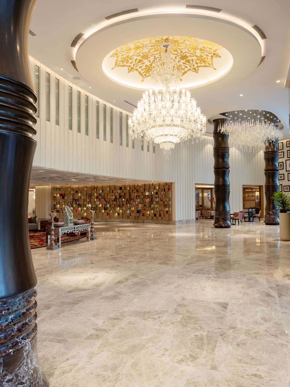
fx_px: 313
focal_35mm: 28
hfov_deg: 49.7
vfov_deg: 63.4
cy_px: 194
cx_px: 145
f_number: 8
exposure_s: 1/4
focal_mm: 35
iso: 400
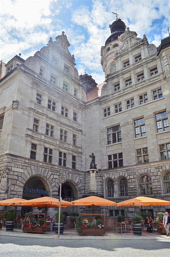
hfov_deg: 47.7
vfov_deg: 67.5
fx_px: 192
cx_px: 85
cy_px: 128
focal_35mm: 27
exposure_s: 1/640
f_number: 5.6
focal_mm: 18
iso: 100
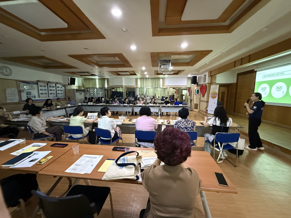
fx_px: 118
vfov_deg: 85.7
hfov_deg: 102.1
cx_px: 146
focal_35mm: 14
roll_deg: +0.2
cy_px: 109
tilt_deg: -7.9
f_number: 2.2
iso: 1000
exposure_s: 1/60
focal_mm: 2.22
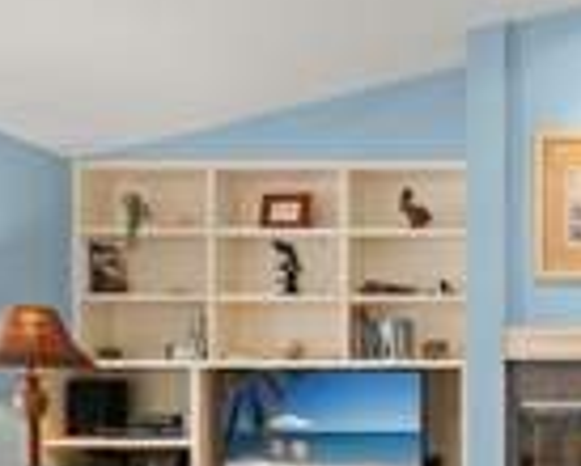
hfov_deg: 34.8
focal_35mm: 46
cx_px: 636
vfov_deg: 31.9
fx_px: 792
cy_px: 373
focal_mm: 14
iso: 160
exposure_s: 1
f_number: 10
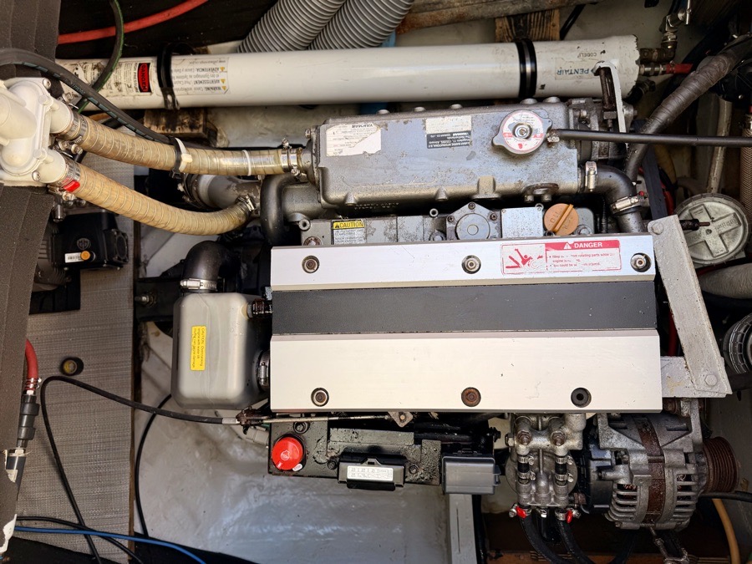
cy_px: 282
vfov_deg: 56.8
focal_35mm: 24
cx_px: 376
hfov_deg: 71.6
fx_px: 521
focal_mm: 6.76
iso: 64
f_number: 1.78
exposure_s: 1/177
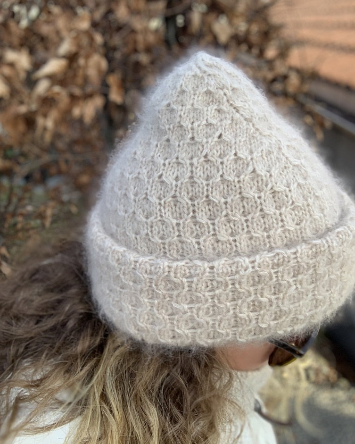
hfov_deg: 43.4
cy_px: 224
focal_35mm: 34
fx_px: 446
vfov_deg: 52.8
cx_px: 180
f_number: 2.2
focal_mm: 2.87
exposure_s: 1/224
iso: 16
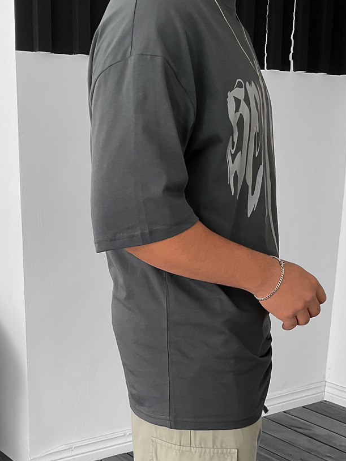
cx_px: 135
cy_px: 381
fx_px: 759
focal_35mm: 57
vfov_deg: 32.7
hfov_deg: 25.6
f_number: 1.8
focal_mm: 3
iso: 32
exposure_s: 1/120
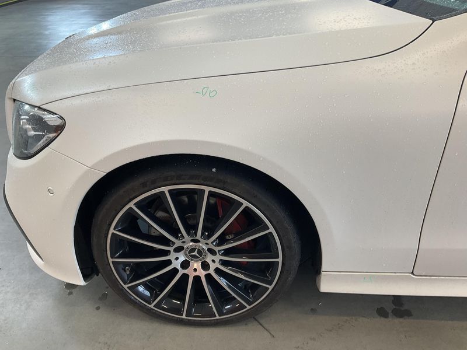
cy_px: 175
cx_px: 234
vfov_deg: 48.2
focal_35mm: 29
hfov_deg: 61.7
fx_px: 391
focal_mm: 3
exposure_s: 1/50
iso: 40
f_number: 1.8
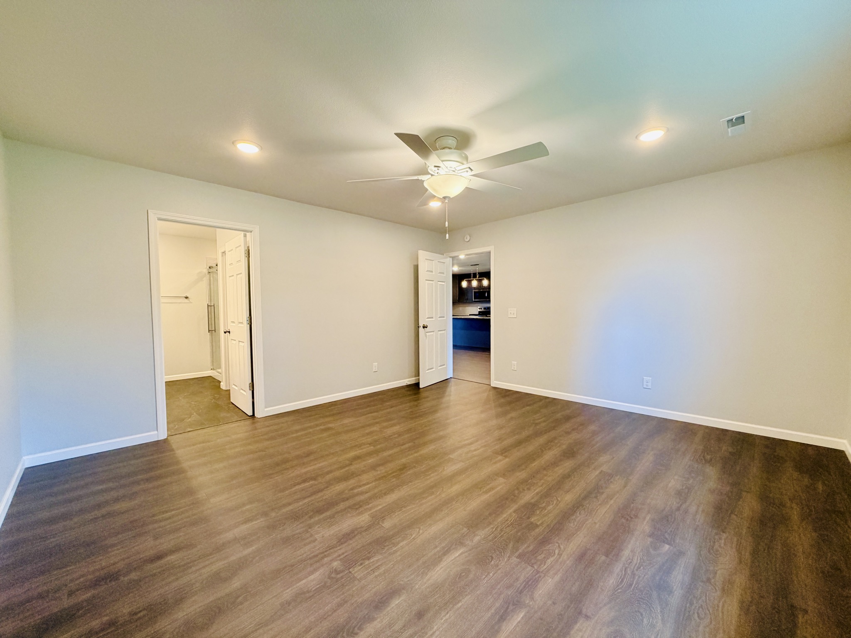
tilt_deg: -2.4
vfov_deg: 85.7
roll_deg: +0.5
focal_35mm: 14
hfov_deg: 102.1
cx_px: 426
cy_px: 319
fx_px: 344
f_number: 2.2
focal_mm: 2.22
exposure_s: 1/60
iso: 250
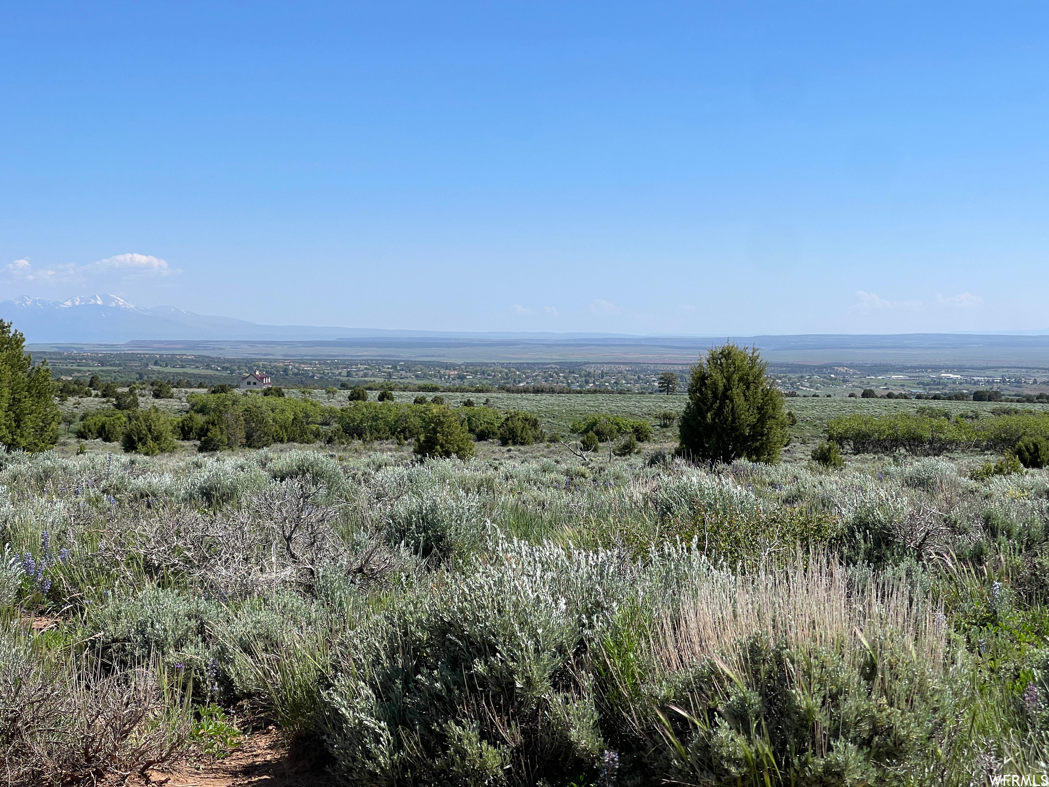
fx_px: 1939
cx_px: 524
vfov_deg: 22.9
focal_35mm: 64
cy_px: 394
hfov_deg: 30.3
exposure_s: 1/1672
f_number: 2.2
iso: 20
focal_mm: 7.5
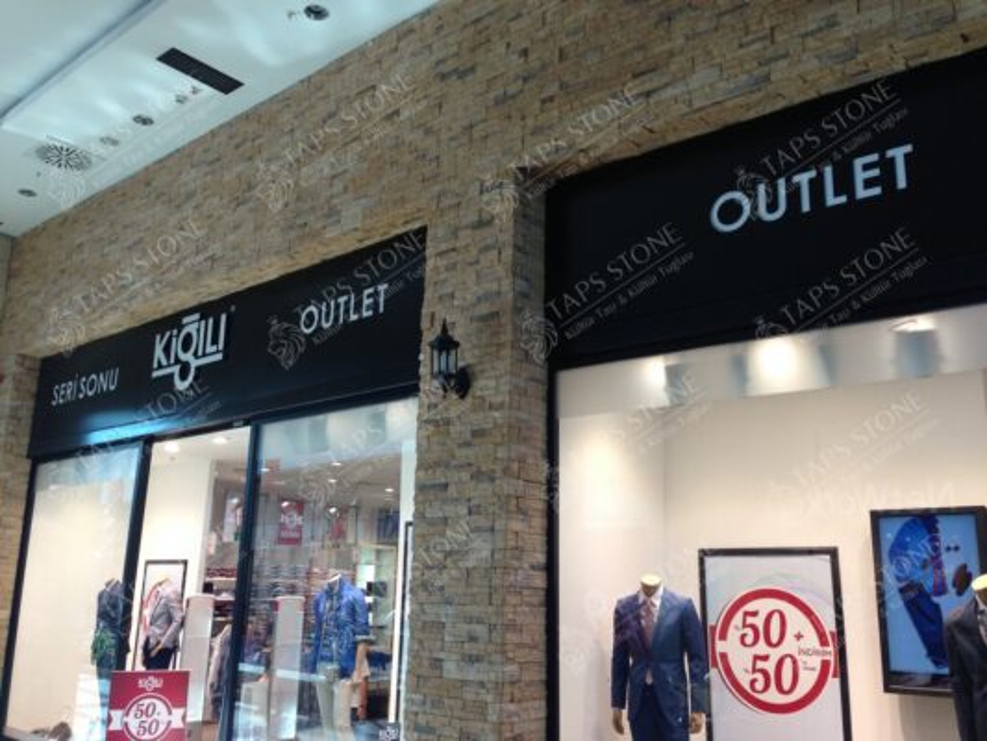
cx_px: 494
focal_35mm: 33
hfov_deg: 55.3
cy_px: 370
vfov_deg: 43.0
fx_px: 941
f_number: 2.4
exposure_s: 1/120
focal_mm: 4.12
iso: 100
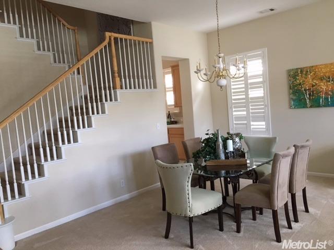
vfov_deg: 48.2
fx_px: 280
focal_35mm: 29
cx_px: 167
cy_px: 125
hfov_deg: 61.7
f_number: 2.2
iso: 125
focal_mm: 4.15
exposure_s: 1/30
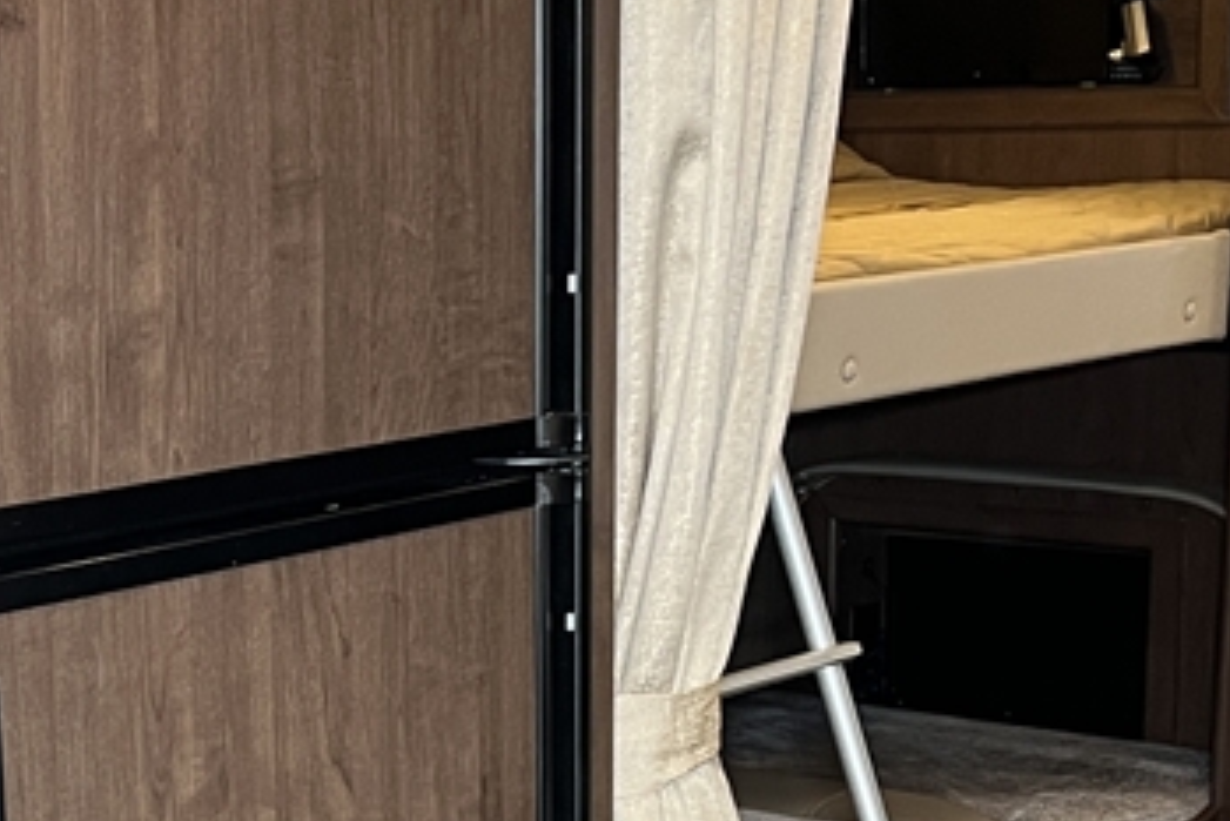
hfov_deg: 21.7
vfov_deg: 14.5
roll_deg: +2.0
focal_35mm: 93
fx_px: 3179
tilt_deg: -14.5
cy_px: 825
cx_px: 271
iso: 125
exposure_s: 1/64
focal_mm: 5.7
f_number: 1.5
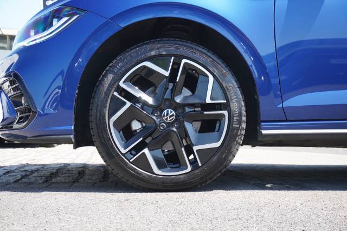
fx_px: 462
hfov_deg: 41.1
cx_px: 174
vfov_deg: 28.0
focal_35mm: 48
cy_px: 116
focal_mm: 32
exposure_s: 1/160
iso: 200
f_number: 5
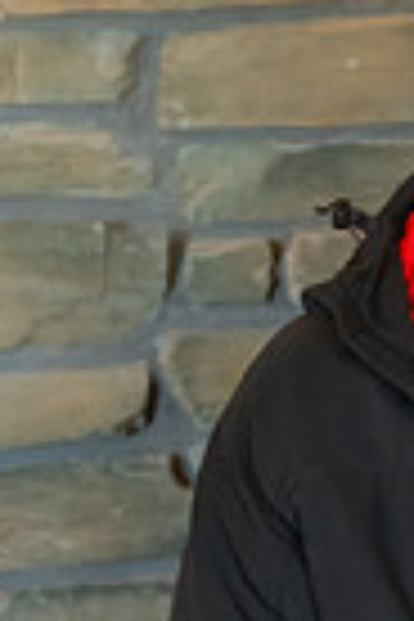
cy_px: 369
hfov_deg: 3.1
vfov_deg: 4.7
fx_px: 7607
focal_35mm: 441
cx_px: 612
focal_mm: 90
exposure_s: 1/60
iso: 1600
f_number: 5.3
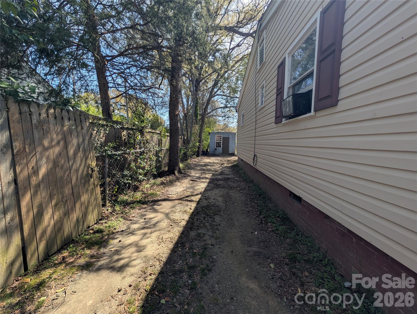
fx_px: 145
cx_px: 208
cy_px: 157
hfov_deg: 110.5
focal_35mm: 12
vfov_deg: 94.6
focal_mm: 2.02
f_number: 1.7
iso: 48
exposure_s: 1/1361
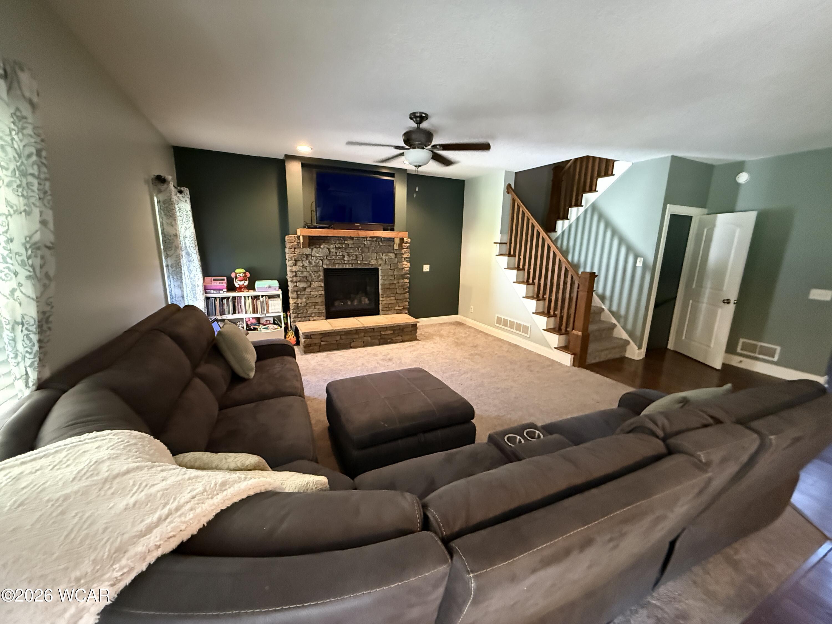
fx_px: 336
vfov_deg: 85.7
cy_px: 312
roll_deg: -1.2
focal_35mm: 14
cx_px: 416
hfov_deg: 102.1
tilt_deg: -12.0
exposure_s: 1/60
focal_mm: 2.22
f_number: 2.2
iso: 1250
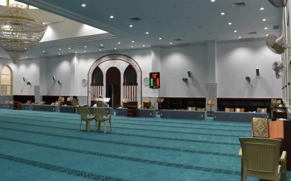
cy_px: 82
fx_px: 254
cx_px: 137
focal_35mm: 32
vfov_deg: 39.4
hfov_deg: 59.6
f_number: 16
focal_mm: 18
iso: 1000
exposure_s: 1/15
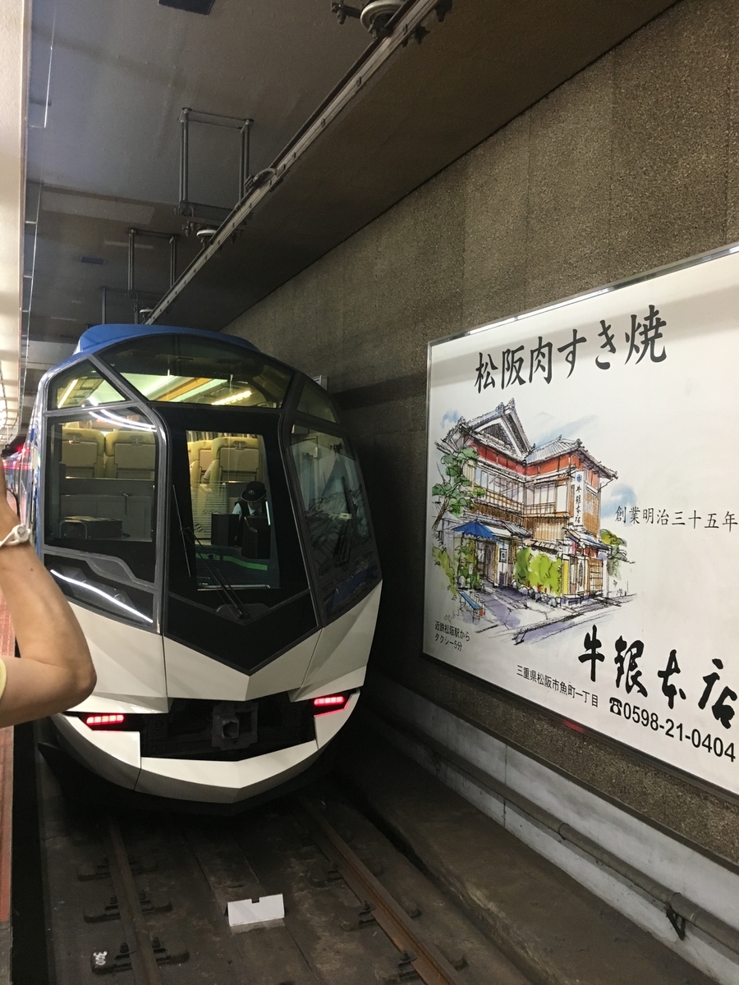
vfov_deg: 61.7
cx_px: 370
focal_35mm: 29
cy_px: 492
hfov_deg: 48.2
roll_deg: -0.8
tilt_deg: -0.4
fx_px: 825
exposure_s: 1/30
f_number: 2.2
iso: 125
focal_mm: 4.15
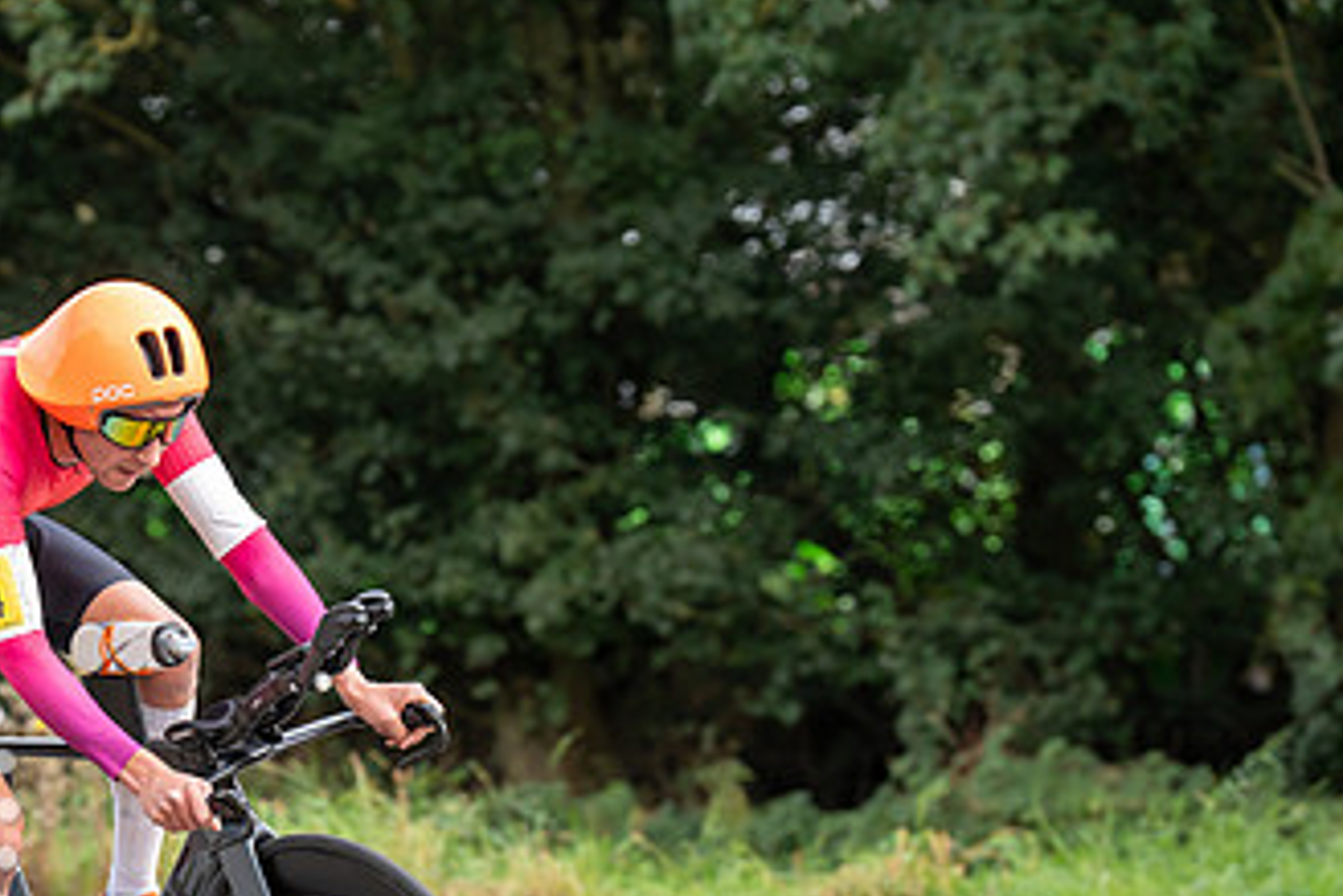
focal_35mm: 255
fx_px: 9517
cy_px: 608
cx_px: 270
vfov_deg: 5.4
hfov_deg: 8.1
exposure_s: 1/1000
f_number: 4
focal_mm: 144
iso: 500
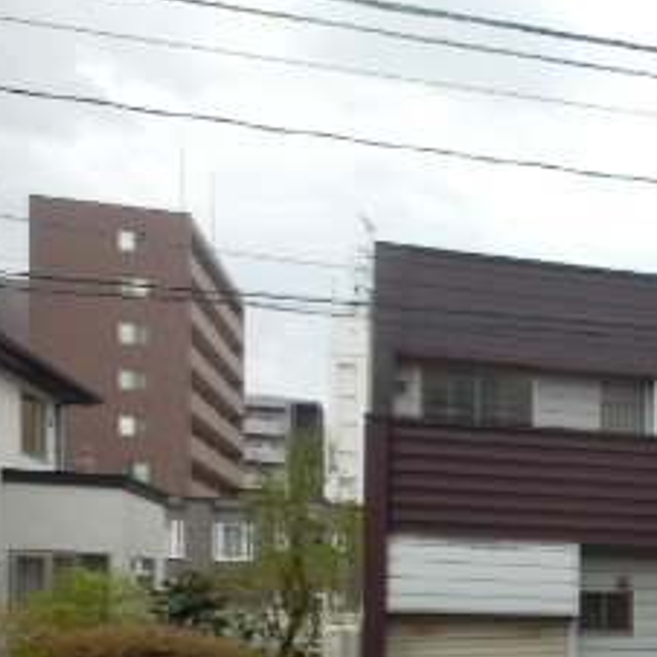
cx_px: 913
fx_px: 1288
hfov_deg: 24.1
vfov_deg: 26.8
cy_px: 683
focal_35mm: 60
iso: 80
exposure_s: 1/250
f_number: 3
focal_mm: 4.2
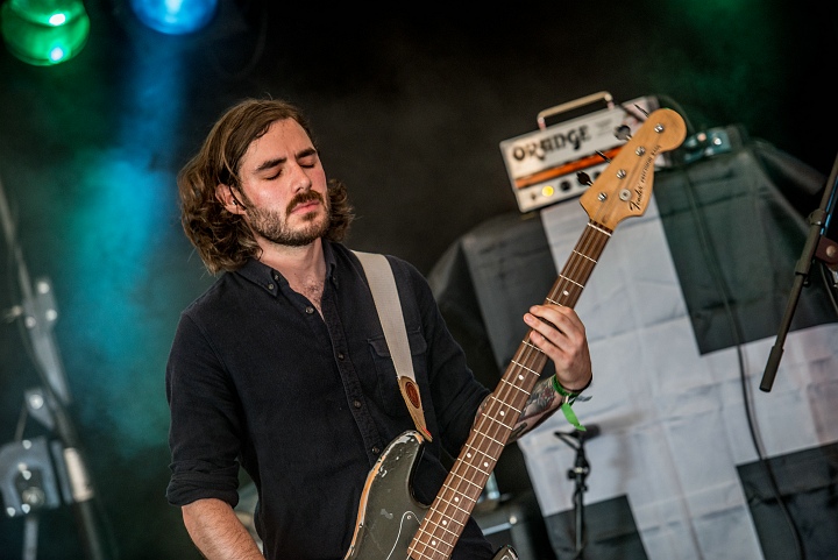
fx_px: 3727
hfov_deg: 12.8
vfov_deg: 8.6
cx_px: 419
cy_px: 280
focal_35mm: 160
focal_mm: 160
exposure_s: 1/100
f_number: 3.5
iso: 1000
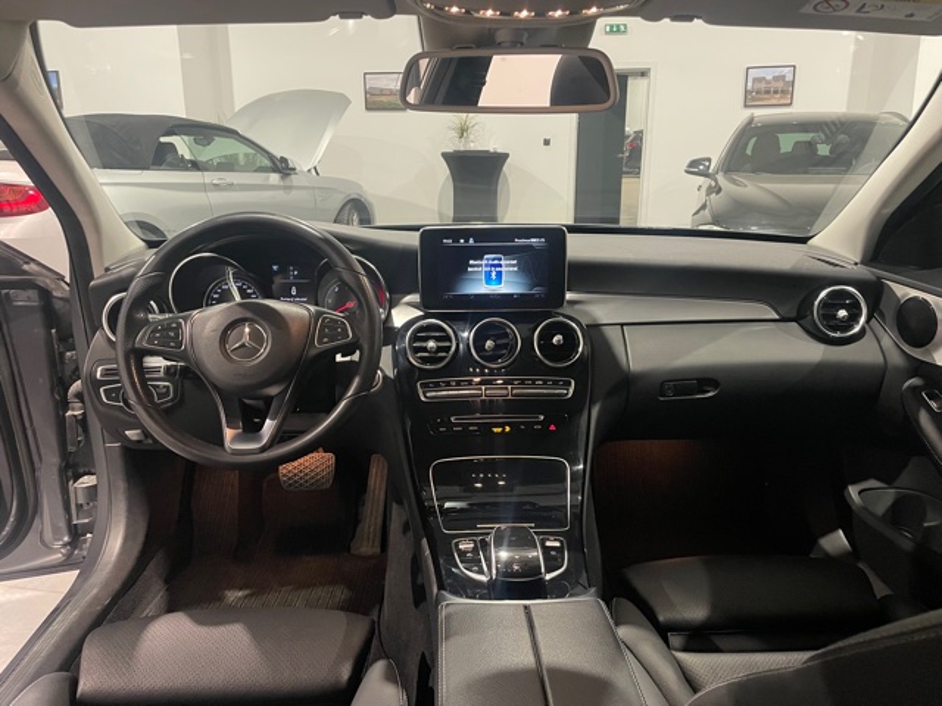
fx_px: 708
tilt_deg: -16.9
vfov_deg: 53.1
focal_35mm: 26
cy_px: 353
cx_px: 471
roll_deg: +0.1
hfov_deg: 67.3
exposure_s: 1/50
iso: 400
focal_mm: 4.2
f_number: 1.6
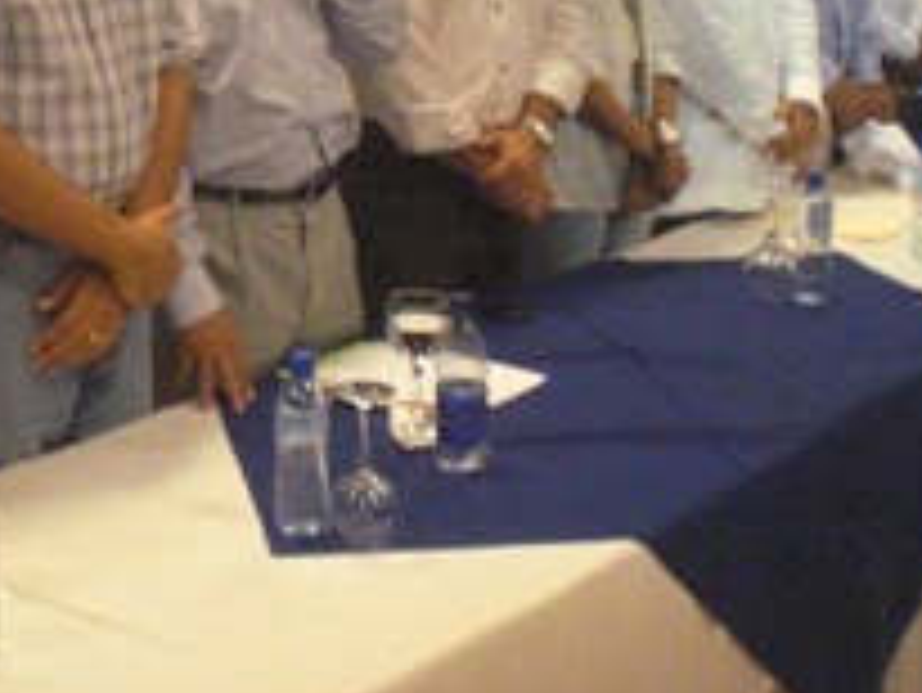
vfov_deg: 17.3
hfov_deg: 22.9
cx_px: 90
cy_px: -50
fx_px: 2212
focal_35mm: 83
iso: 800
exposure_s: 1/100
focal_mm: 6.3
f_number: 3.1
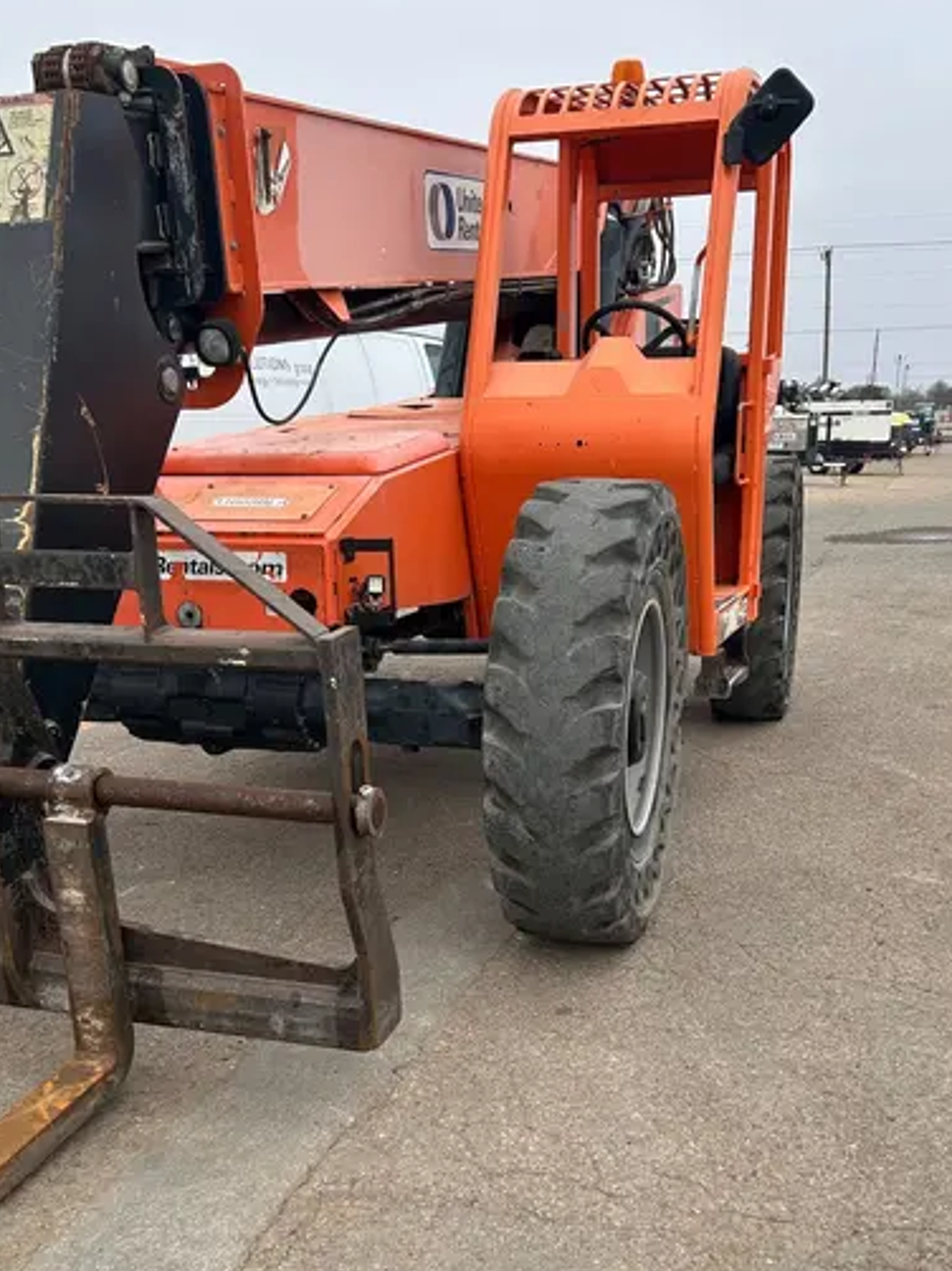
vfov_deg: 48.1
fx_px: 1395
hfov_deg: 37.7
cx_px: 466
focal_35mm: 38
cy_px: 855
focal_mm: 5.7
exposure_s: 1/1183
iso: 50
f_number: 1.5
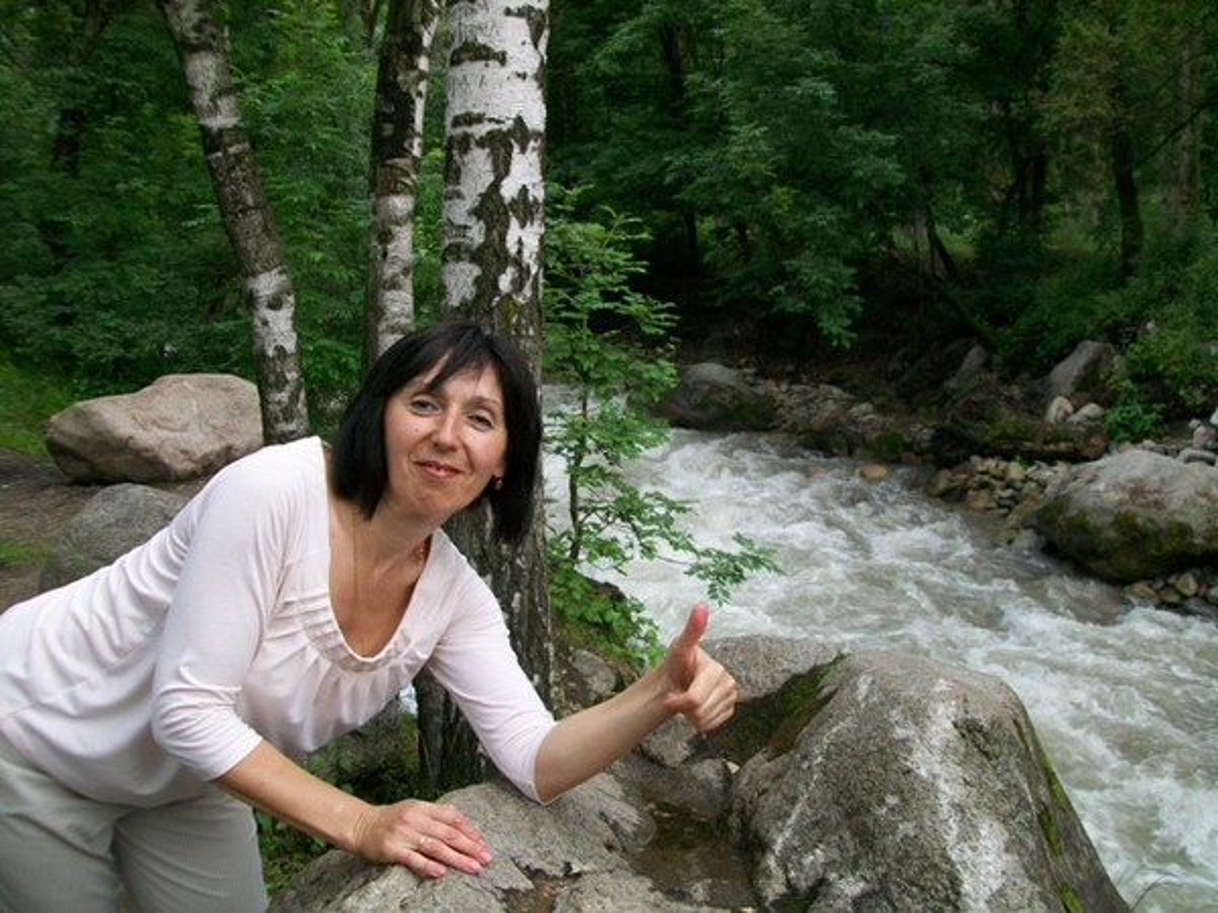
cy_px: 456
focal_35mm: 36
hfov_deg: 51.4
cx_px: 609
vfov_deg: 39.7
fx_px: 1267
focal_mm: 6
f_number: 2.7
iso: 64
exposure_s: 1/80
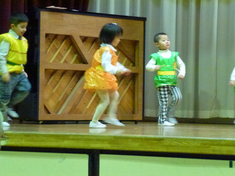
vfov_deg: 12.2
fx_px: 821
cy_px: 88
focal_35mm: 121
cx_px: 118
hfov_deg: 16.3
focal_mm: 21.7
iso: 1600
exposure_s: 1/25
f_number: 5.1
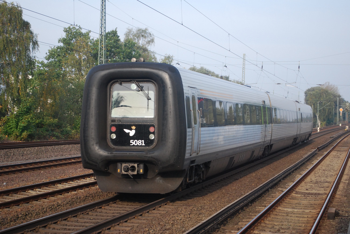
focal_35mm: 75
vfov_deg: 18.2
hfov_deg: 27.0
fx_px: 730
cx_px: 175
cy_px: 117
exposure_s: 1/500
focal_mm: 50
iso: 450
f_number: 5.6
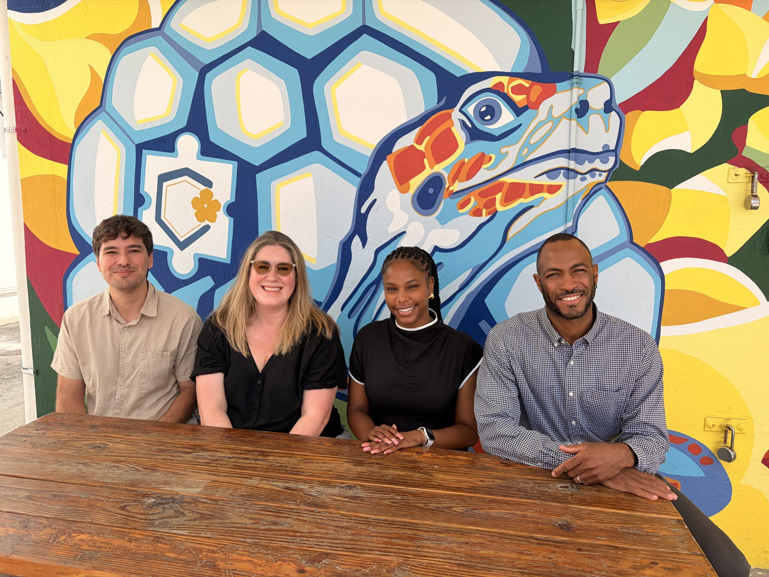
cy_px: 288
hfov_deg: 67.3
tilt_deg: -7.4
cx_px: 384
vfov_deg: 53.1
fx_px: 578
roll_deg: -0.2
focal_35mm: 26
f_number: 1.6
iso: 50
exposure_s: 1/1337
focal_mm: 5.96
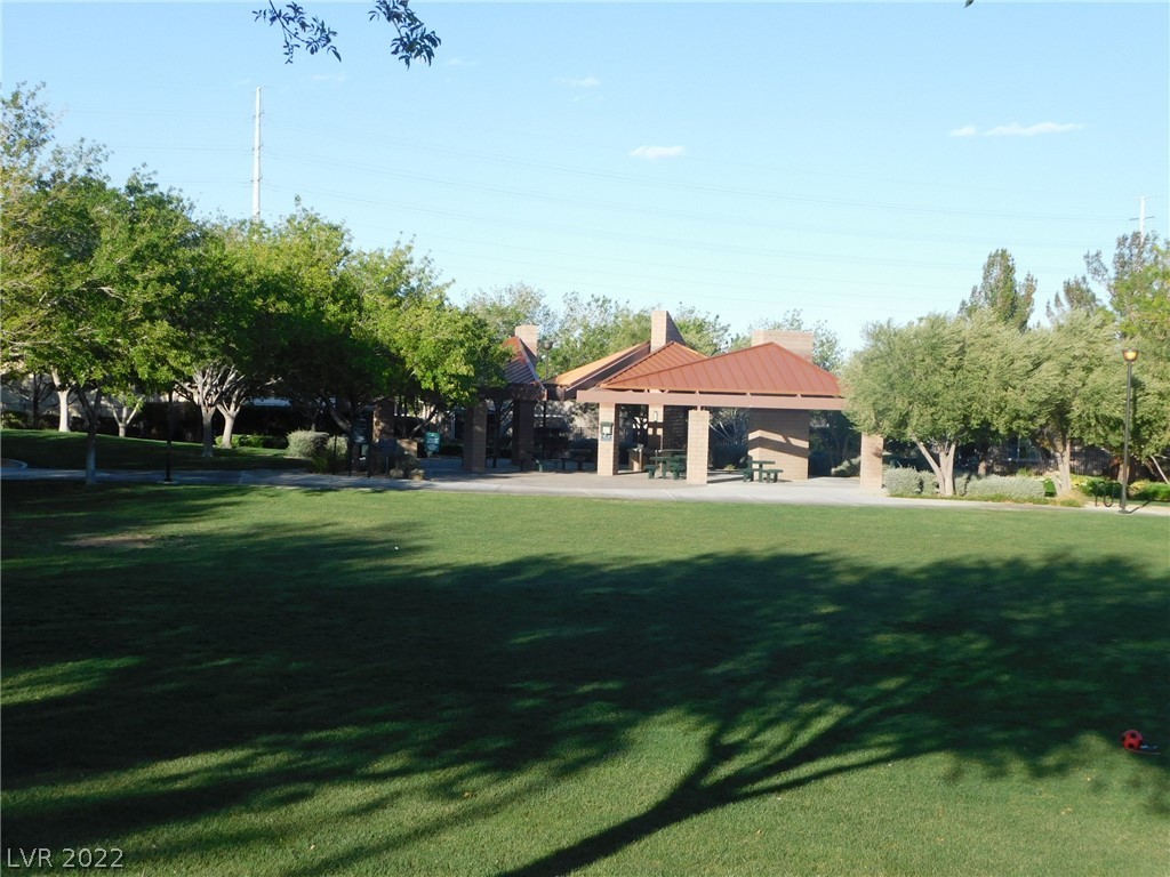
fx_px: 1724
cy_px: 438
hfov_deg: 37.5
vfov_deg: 28.6
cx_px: 585
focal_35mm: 51
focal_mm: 9
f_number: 3.8
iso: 125
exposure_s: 1/640
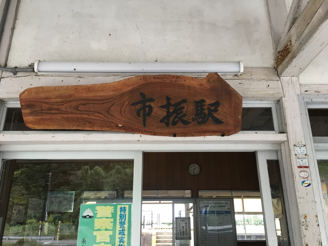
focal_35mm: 29
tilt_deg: +19.9
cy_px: 123
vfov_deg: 48.2
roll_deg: +0.1
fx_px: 275
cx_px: 164
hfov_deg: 61.7
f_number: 2.2
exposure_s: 1/30
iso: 40
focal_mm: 4.15
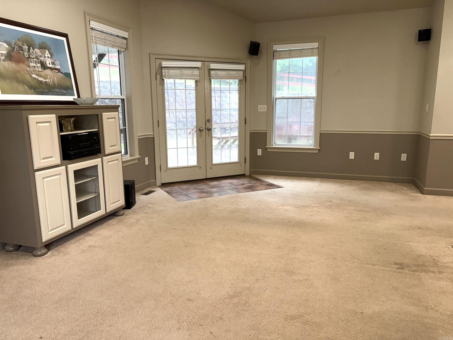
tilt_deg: -10.6
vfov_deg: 53.1
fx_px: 340
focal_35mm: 26
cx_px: 226
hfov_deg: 67.3
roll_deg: +1.6
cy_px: 170
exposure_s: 1/60
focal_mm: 5.96
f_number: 1.6
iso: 200
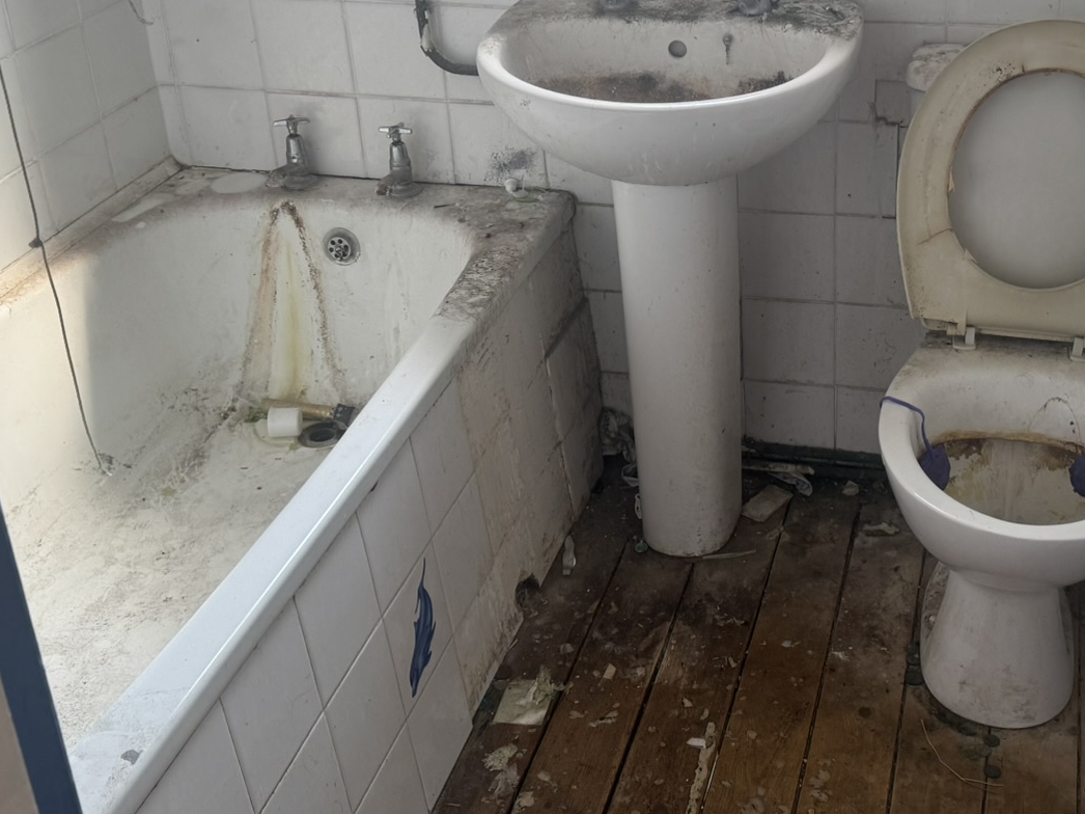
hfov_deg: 40.0
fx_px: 1473
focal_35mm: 47
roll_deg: +1.6
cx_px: 718
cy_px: 270
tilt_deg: -26.8
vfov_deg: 30.6
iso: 125
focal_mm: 6.76
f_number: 1.78
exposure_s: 1/121
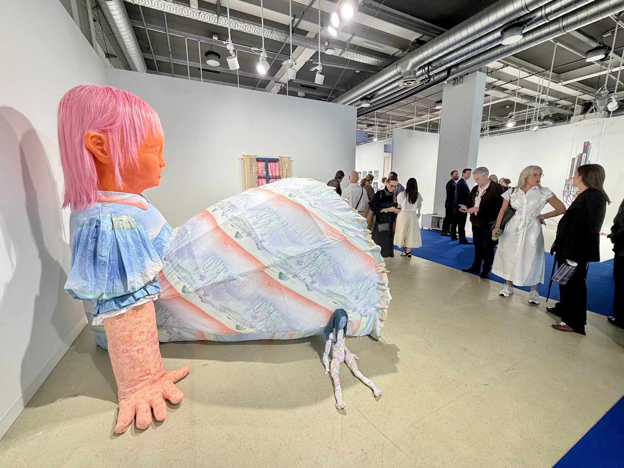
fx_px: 252
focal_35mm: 14
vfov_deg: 85.7
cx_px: 312
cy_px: 234
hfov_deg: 102.1
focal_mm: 2.22
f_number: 2.2
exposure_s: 1/100
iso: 160
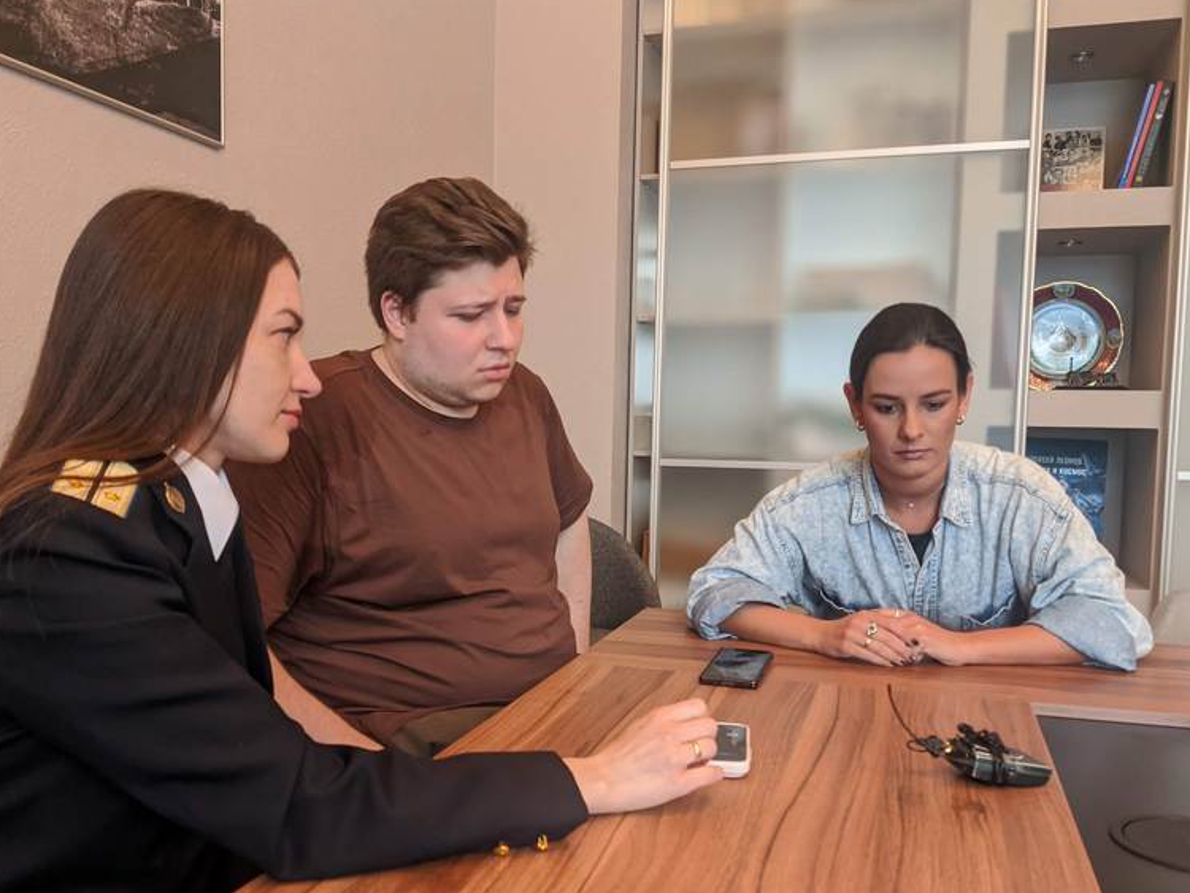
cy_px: 501
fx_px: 1100
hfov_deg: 56.8
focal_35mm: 32
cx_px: 585
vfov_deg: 44.1
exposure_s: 1/50
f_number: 2
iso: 229
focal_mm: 4.58
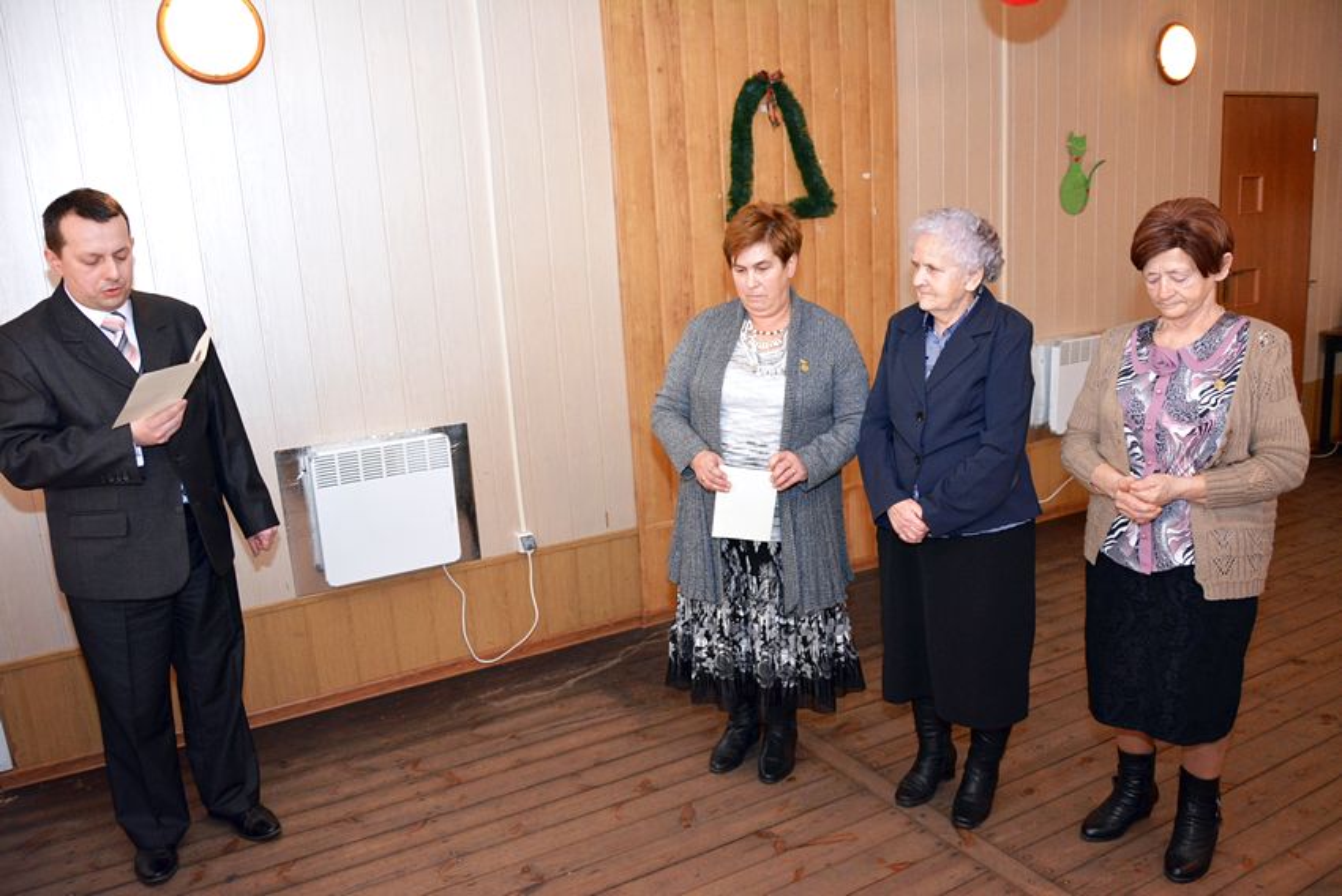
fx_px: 1007
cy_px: 448
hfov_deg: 67.3
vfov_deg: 48.0
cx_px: 671
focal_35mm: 27
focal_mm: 18
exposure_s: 1/60
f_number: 4
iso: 2200
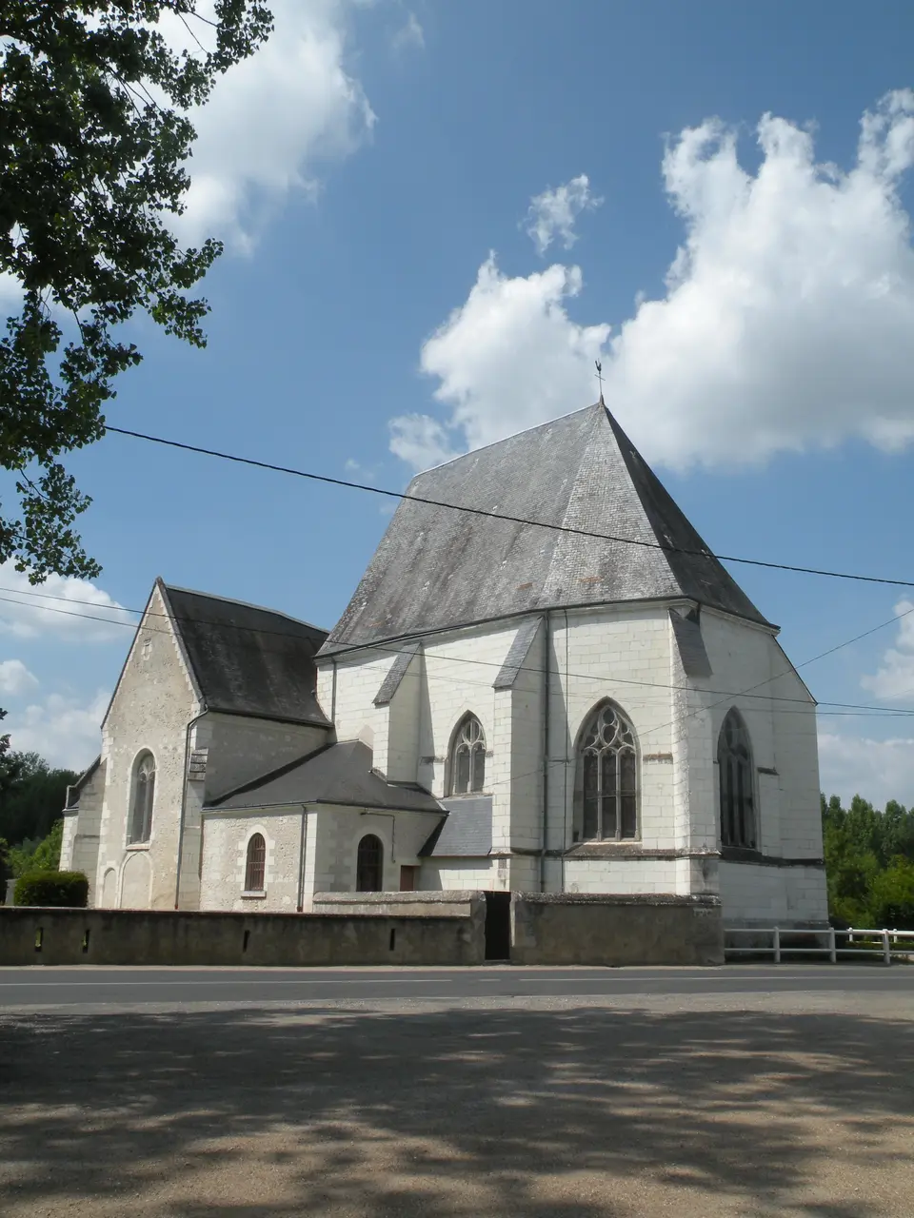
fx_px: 1162
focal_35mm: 33
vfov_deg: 55.4
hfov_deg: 42.9
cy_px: 609
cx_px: 457
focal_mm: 5.8
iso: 64
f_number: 8
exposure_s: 1/287
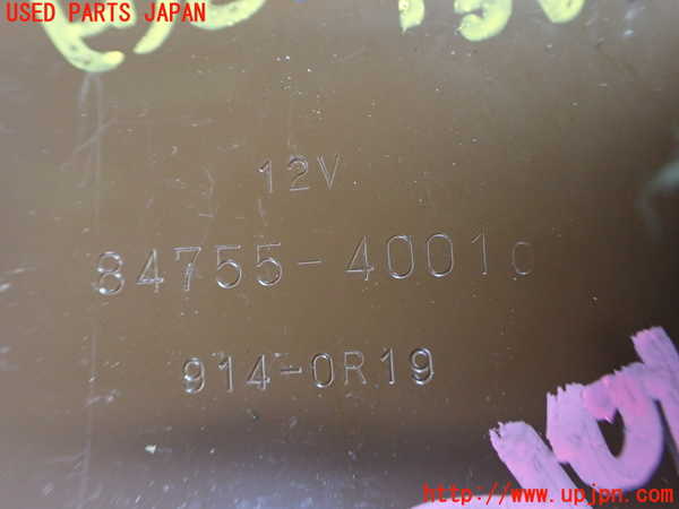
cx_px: 340
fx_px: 588
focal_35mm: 30
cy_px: 254
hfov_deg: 60.0
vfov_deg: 46.8
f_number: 2.3
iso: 800
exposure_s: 1/30
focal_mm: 5.4
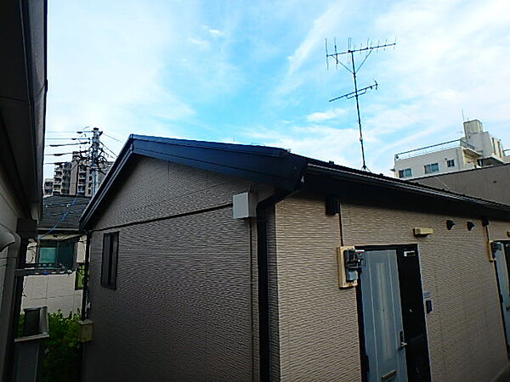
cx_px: 255
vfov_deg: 63.4
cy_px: 191
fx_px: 309
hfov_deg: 79.0
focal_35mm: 21
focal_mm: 3.7
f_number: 3.5
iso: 125
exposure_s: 1/500
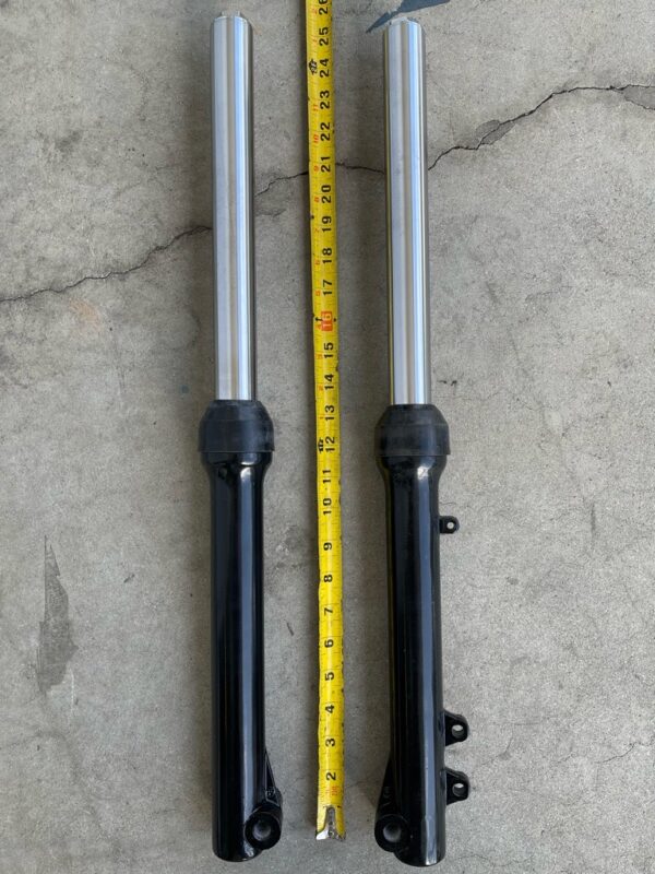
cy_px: 437
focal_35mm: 26
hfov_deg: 53.1
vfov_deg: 67.3
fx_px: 656
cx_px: 328
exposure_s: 1/403
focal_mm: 5.1
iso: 32
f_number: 1.6
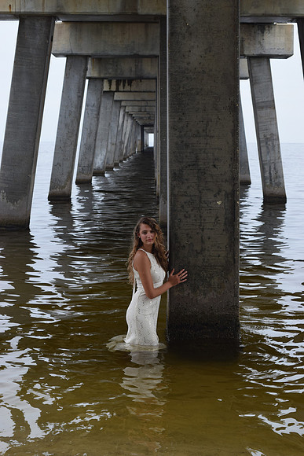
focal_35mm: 82
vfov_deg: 24.6
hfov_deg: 16.6
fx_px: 1044
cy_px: 228
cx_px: 152
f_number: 8
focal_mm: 55
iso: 280
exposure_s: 1/250
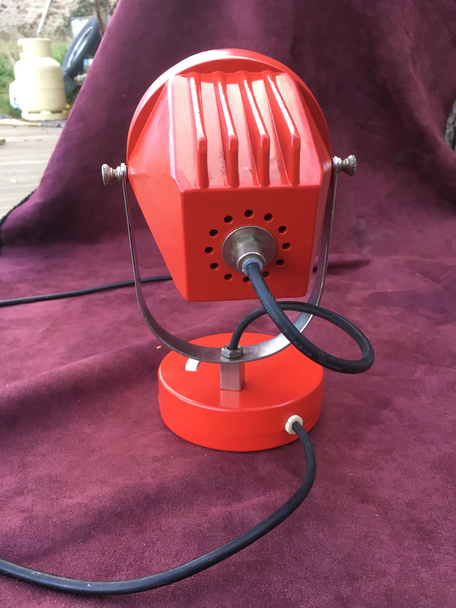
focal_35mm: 29
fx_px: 509
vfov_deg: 61.7
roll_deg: -1.1
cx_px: 228
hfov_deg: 48.2
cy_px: 304
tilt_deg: -21.8
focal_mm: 4.15
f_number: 2.2
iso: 50
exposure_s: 1/33
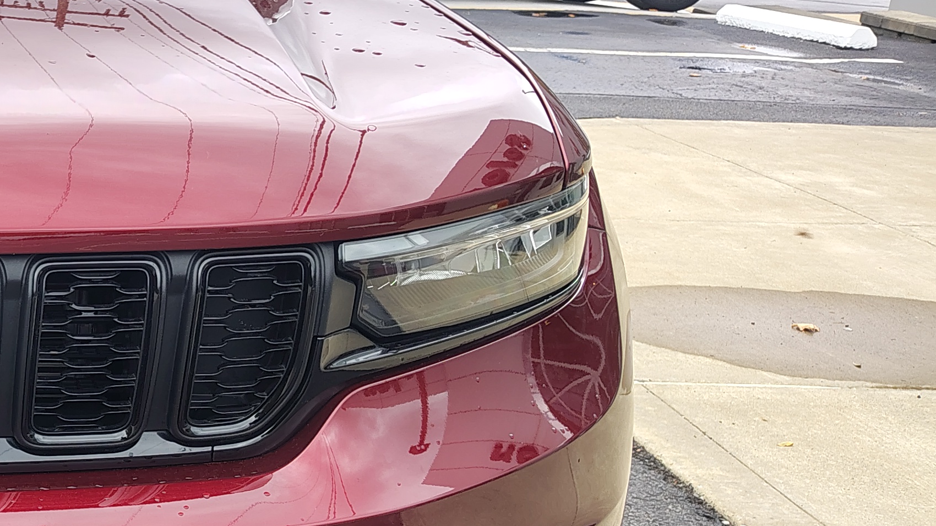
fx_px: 1563
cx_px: -184
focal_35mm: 63
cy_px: 329
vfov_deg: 19.1
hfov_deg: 28.9
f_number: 1.8
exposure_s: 1/113
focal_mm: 5.56
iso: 100
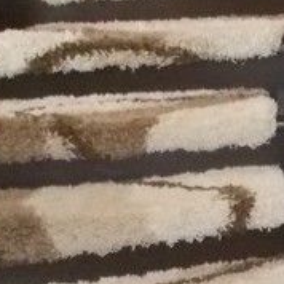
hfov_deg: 10.3
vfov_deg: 11.3
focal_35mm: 155
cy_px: 139
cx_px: 578
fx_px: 1439
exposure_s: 1/25
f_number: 3.2
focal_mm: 4.6
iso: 500
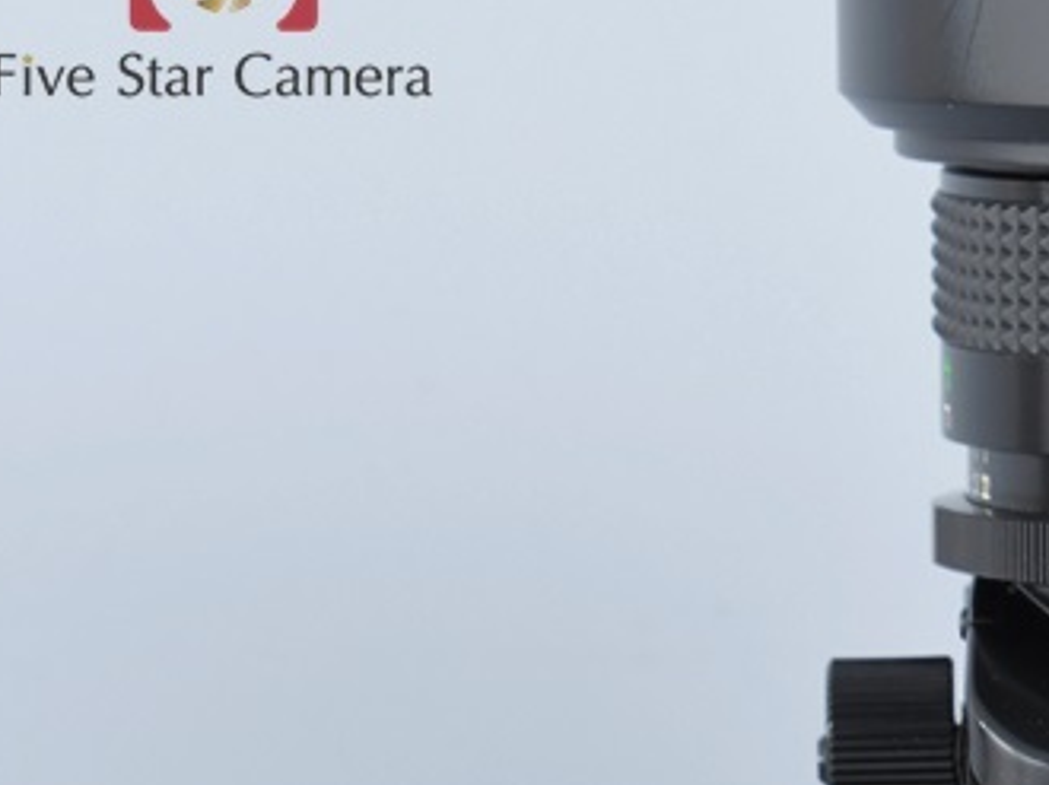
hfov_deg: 5.6
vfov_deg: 4.2
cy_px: 612
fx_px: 10599
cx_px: 1224
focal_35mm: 350
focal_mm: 100
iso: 500
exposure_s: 1/125
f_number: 11
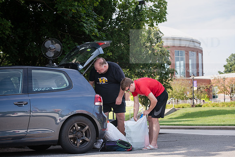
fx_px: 555
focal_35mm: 85
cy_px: 78
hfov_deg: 23.9
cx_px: 118
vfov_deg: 16.1
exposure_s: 1/500
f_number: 5
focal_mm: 85
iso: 320
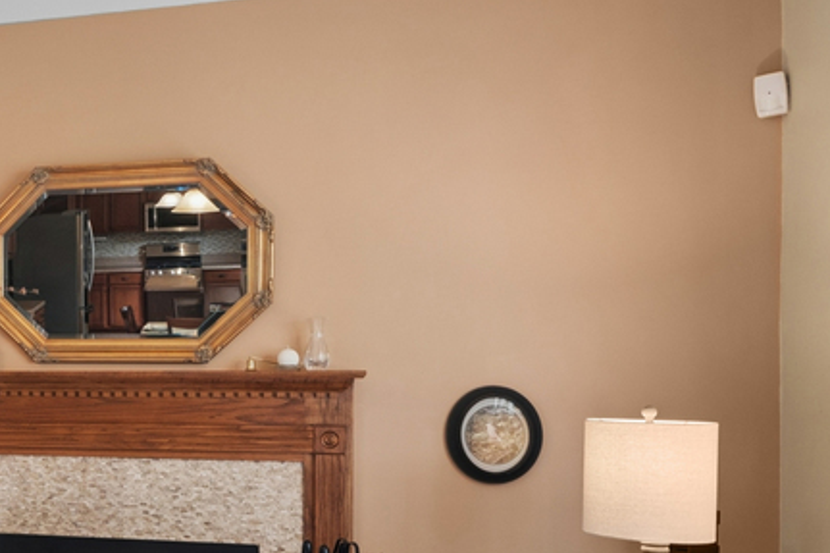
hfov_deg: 32.4
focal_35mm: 49
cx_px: -197
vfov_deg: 27.3
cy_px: 372
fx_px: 1129
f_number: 8
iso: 400
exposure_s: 1/30
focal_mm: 13
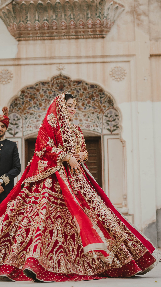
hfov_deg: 17.2
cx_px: 55
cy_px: 144
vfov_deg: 30.2
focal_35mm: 70
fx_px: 531
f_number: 2
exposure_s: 1/400
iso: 1600
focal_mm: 50
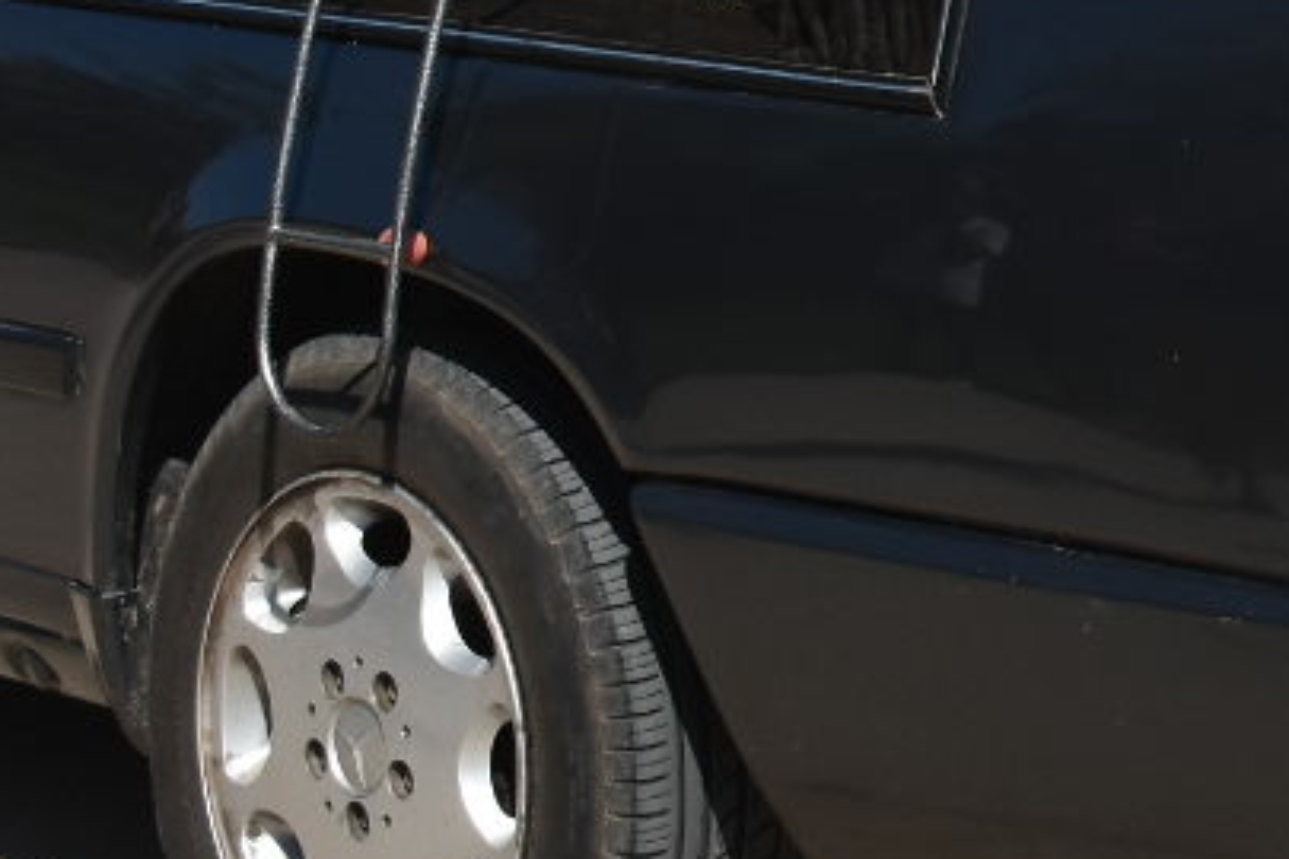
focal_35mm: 138
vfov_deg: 9.6
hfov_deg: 13.8
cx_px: 2002
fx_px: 4941
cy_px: -433
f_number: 5.6
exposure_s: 1/4000
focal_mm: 23
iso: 640
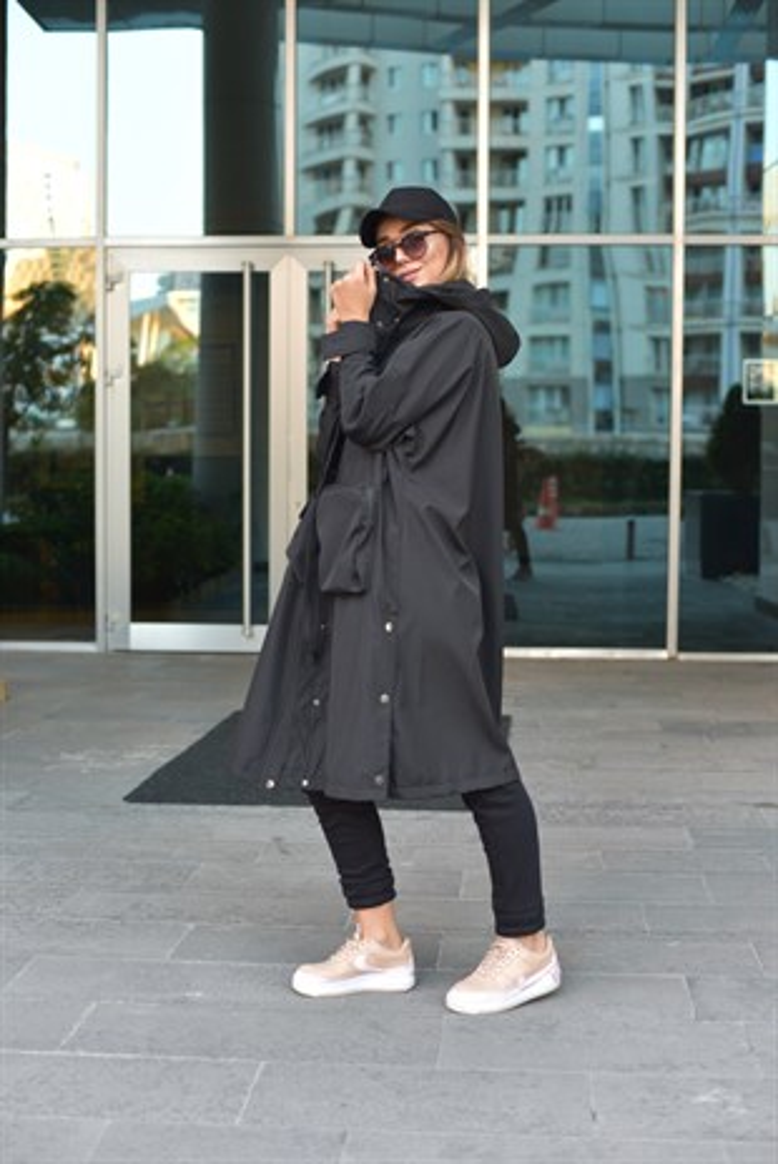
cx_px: 389
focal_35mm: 50
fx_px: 1618
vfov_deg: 39.6
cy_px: 582
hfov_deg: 27.0
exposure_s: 1/160
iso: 1000
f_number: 3.2
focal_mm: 50
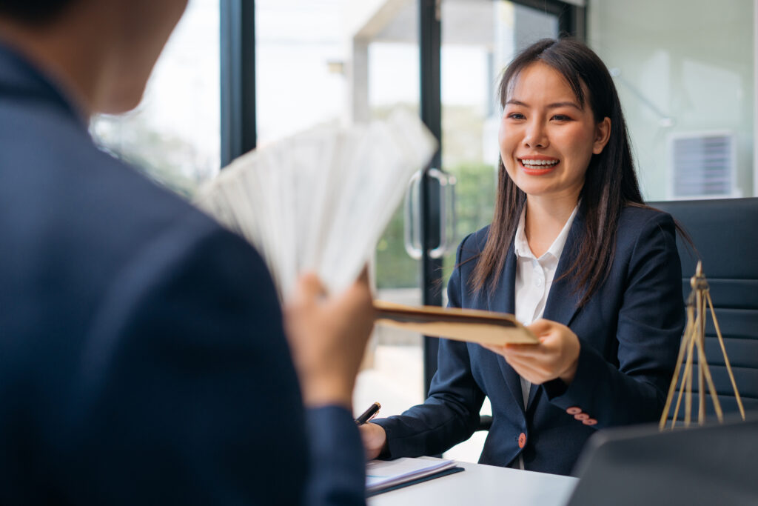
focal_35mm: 50
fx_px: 1053
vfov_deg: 27.0
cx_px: 379
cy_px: 253
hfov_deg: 39.6
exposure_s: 1/200
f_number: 2.5
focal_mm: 50
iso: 250
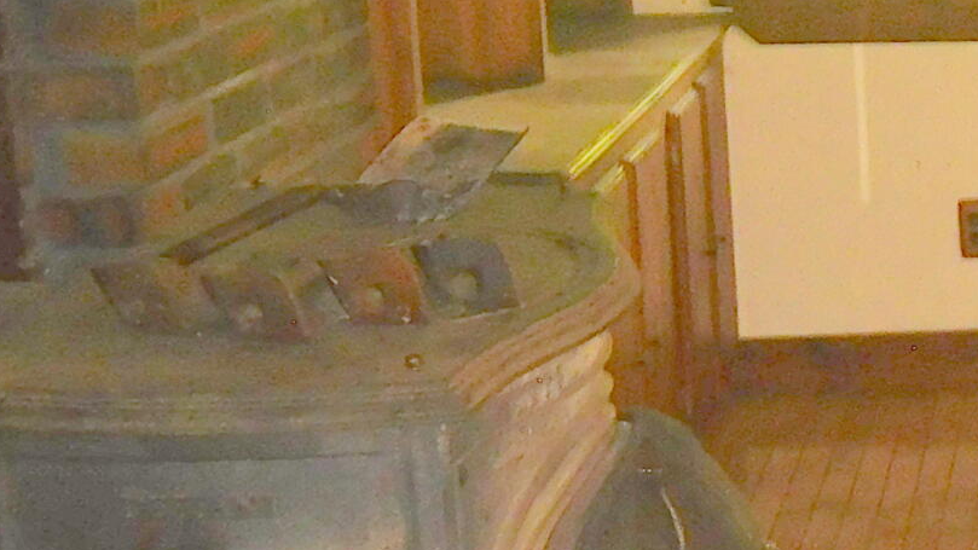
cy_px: 302
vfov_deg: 12.0
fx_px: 2619
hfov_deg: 18.6
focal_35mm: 101
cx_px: 1489
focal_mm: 4.5
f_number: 3.4
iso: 200
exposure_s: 1/30
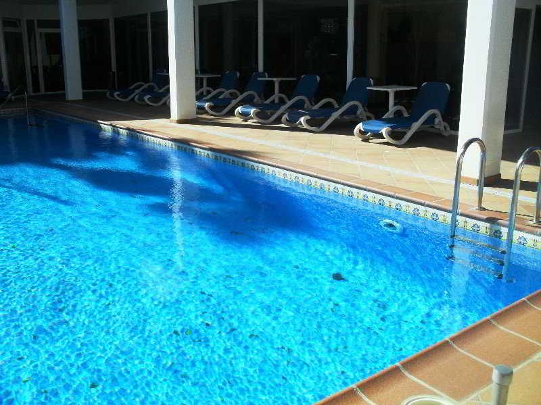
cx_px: 270
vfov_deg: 40.7
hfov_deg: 52.6
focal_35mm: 35
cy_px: 202
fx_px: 547
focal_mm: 6.3
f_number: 8.4
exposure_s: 1/180
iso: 100
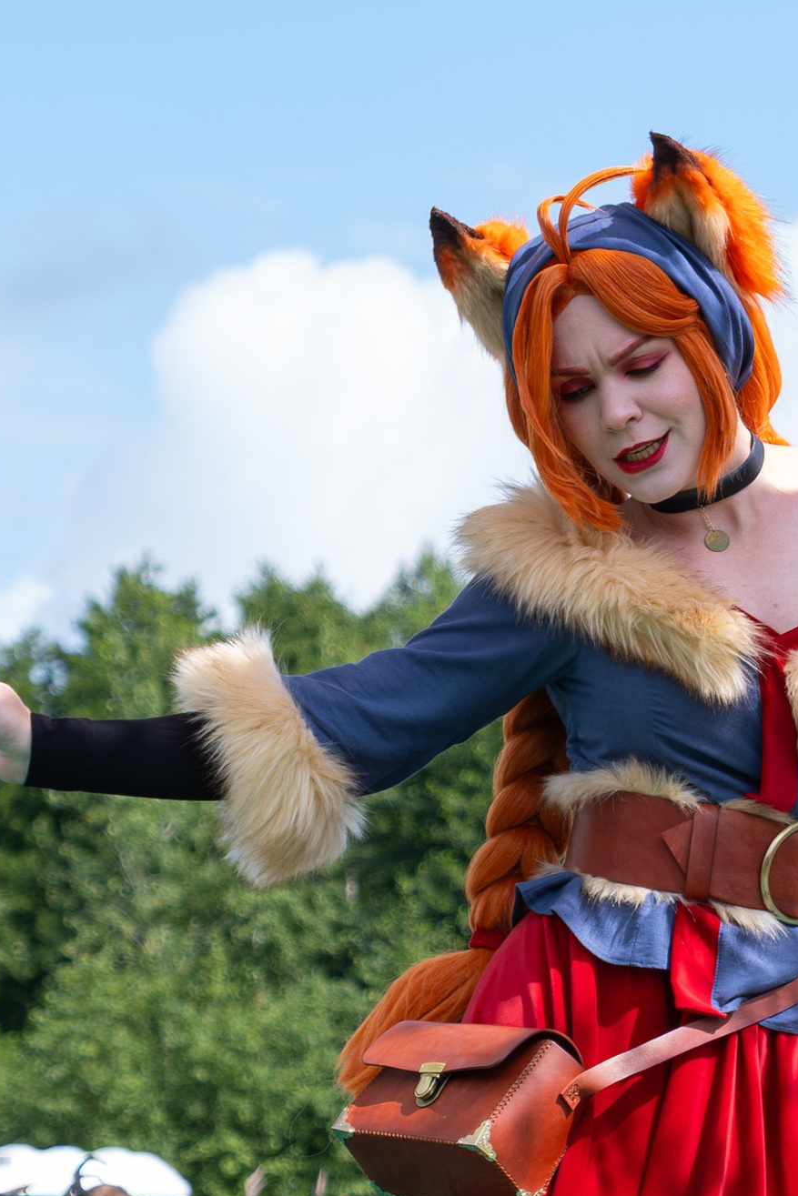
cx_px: 748
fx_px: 6016
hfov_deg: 7.6
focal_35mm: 181
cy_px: 793
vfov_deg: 11.3
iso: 200
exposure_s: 1/1250
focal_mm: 41.4
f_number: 3.2
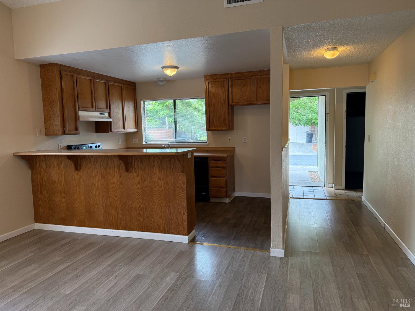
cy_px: 156
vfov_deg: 56.8
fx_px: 288
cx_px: 208
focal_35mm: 24
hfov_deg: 71.6
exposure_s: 1/158
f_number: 1.78
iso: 200
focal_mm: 6.76
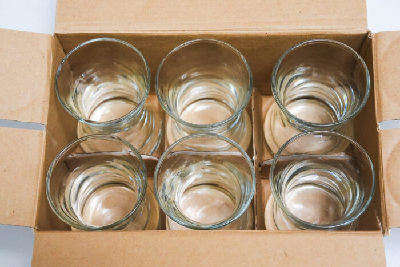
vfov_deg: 19.5
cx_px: 200
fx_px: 778
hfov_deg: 28.8
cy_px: 134
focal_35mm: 70
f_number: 11
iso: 3200
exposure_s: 1/200
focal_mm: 70
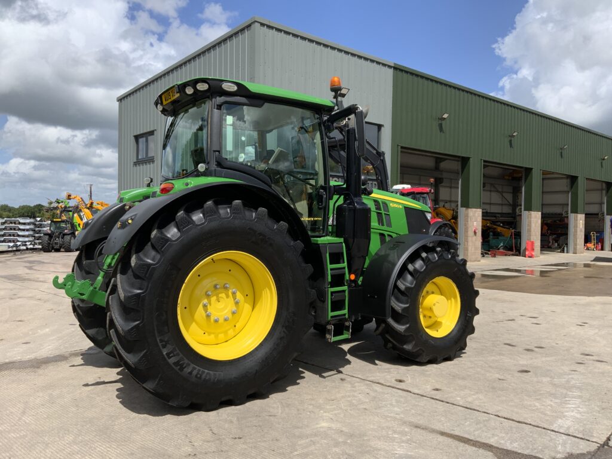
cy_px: 230
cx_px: 306
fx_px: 513
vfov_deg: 48.2
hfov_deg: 61.7
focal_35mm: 29
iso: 16
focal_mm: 3
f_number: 1.8
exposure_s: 1/2058
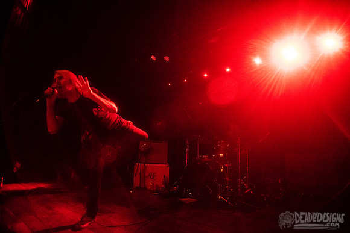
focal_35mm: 20
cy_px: 116
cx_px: 175
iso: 6400
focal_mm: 20
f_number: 2.8
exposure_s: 1/125
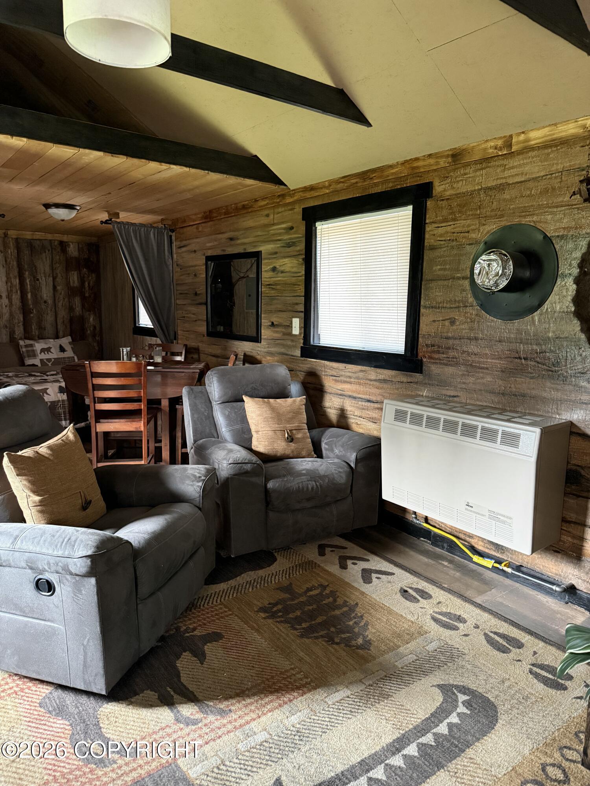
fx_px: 545
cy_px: 393
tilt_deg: -8.3
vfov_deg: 71.6
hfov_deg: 56.8
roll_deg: -1.1
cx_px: 295
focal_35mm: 24
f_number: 1.78
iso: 800
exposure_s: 1/56
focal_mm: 6.76
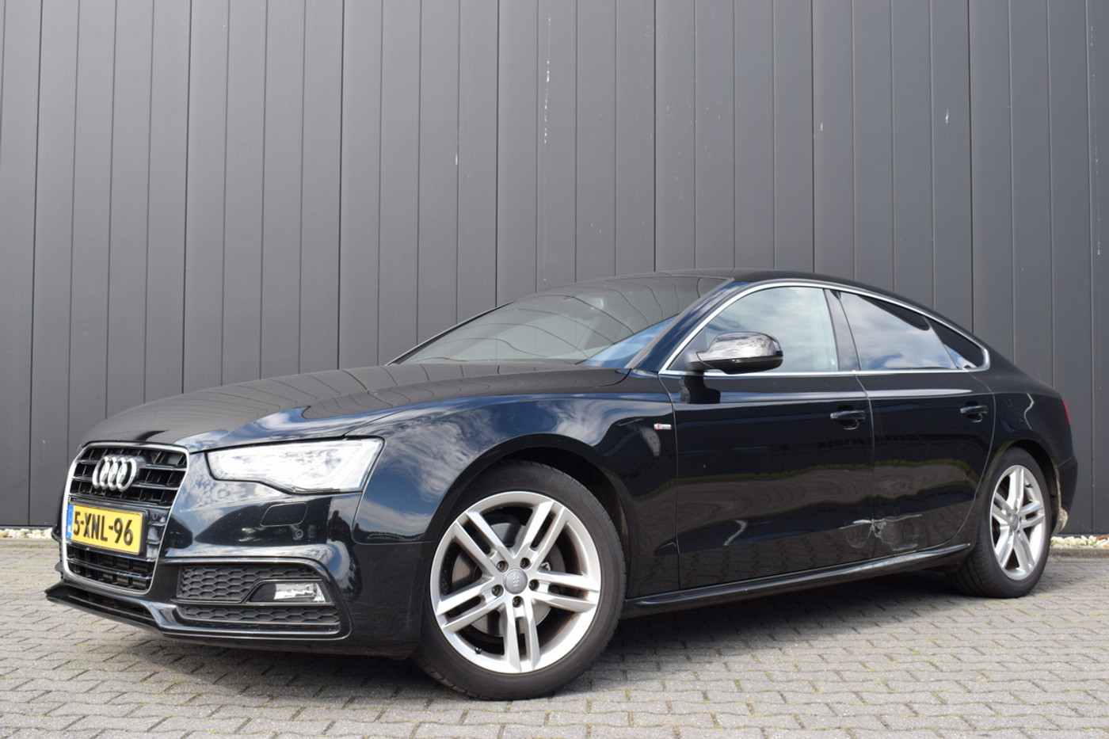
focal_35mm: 40
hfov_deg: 47.9
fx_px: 1247
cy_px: 370
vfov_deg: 33.0
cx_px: 554
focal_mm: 27
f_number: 8
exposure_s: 1/250
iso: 400
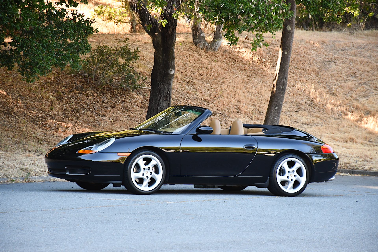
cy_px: 126
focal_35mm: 195
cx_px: 189
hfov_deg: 10.5
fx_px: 2047
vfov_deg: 7.0
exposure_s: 1/250
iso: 1000
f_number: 5.6
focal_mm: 130
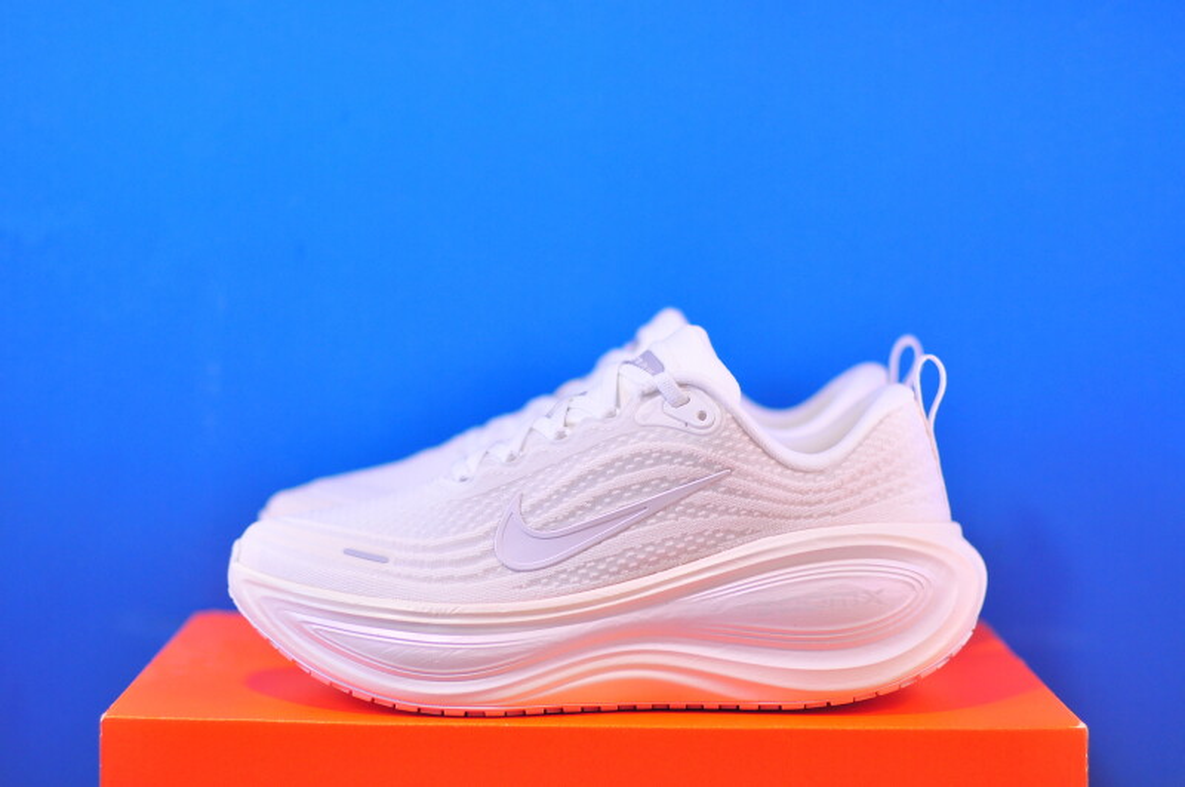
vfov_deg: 18.1
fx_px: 2465
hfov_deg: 27.0
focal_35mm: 75
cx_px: 592
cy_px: 394
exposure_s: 1/320
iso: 250
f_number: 2
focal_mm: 50
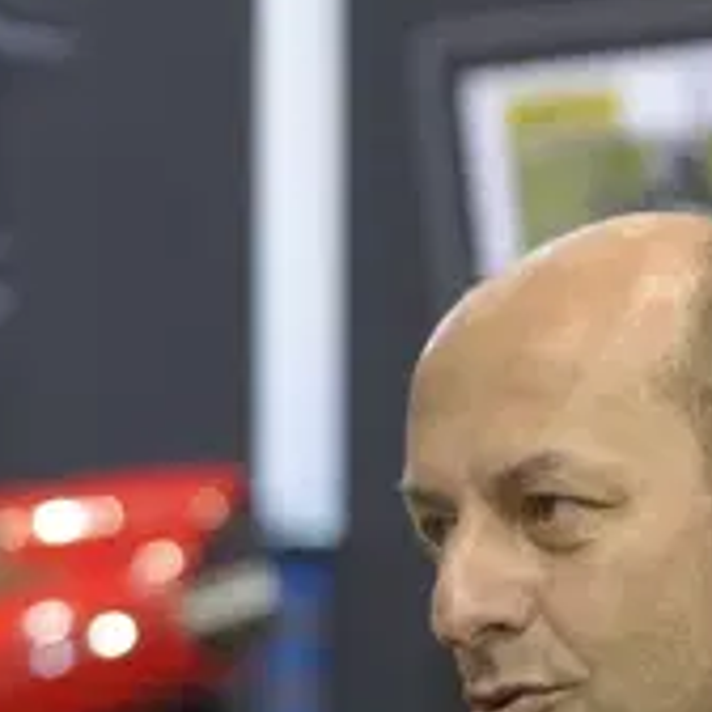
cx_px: -617
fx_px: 11286
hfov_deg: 3.6
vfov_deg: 3.6
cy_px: 795
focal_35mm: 485
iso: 1250
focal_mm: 80
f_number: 3.2
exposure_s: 1/160
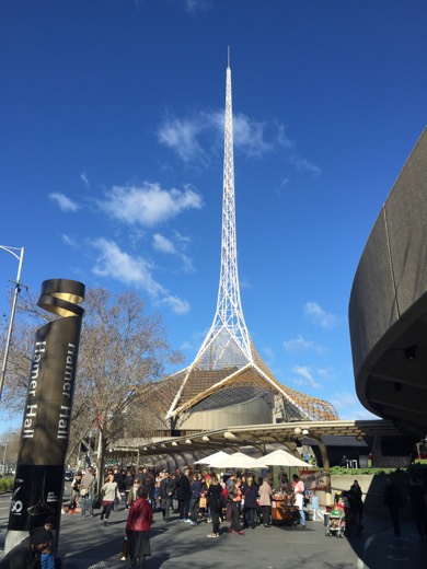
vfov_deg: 61.7
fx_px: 477
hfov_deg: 48.2
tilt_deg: +20.9
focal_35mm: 29
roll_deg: -1.4
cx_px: 214
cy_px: 284
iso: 32
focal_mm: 4.15
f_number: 2.2
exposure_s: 1/1721
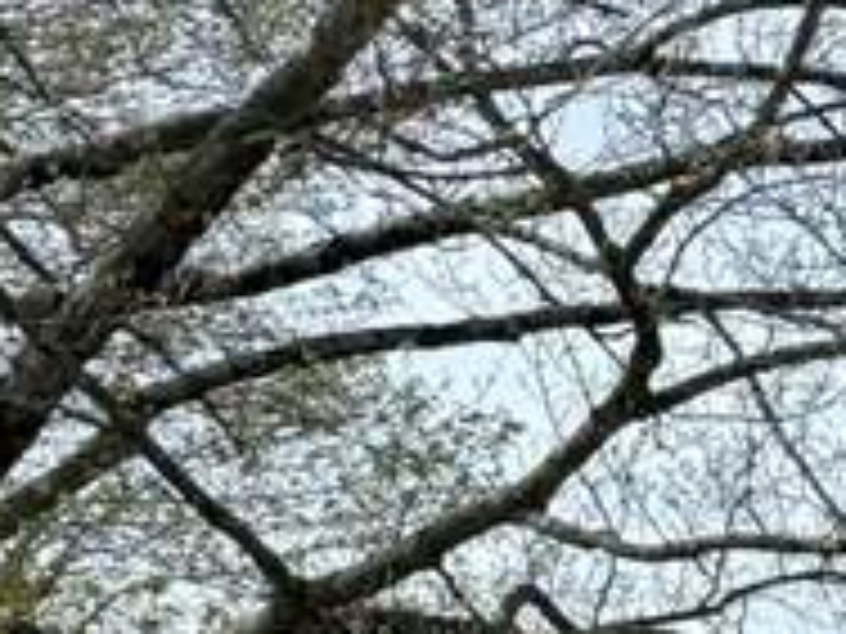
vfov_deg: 7.7
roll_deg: -0.2
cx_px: 2326
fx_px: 3984
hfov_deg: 9.9
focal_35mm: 163
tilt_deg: -3.3
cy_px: 2014
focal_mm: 6.76
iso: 80
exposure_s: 1/3021
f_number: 1.78
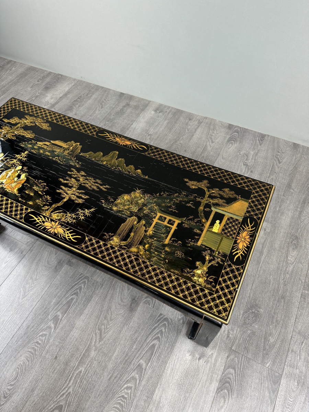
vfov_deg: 71.6
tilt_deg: -55.2
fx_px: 286
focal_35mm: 24
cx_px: 154
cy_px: 206
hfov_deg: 56.8
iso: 200
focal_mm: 6.76
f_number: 1.78
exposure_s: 1/100
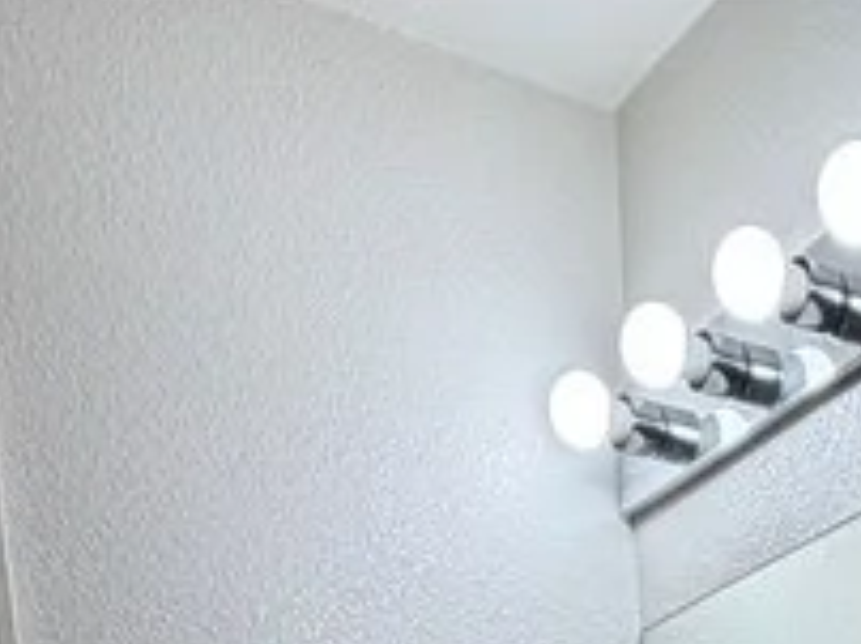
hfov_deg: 26.1
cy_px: 1625
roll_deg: +1.2
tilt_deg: -13.2
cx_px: 852
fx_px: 1764
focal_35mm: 71
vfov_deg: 13.6
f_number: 2.2
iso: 64
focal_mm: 2.22
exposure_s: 1/120
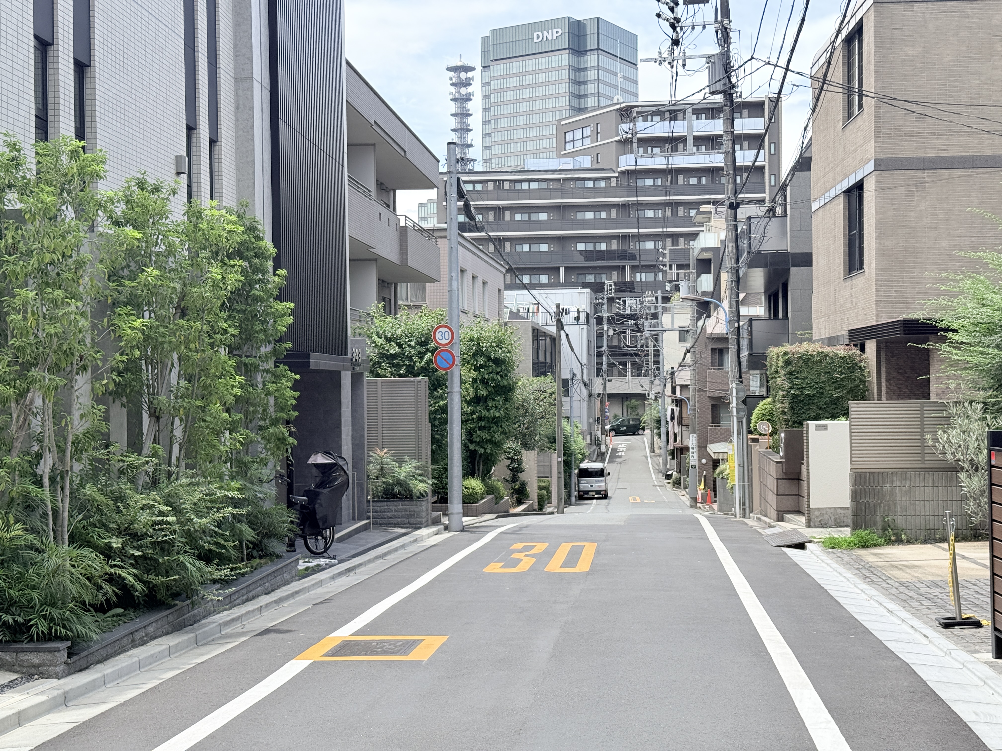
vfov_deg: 30.3
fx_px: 1389
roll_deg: +0.9
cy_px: 376
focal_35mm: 48
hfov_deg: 39.7
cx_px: 501
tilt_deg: +0.8
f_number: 1.78
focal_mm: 6.76
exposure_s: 1/2762
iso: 80
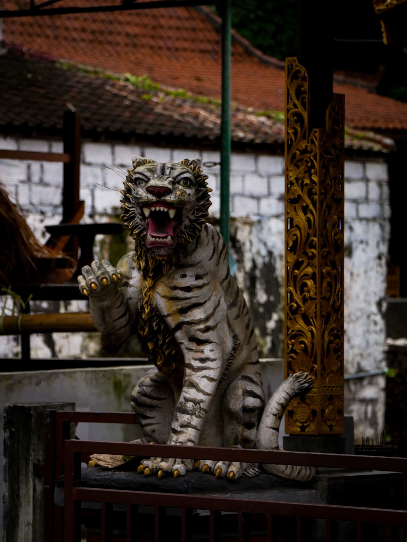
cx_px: 204
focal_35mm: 168
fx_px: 2631
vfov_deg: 11.8
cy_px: 271
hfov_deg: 8.8
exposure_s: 1/200
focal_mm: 84
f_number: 5.2
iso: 400
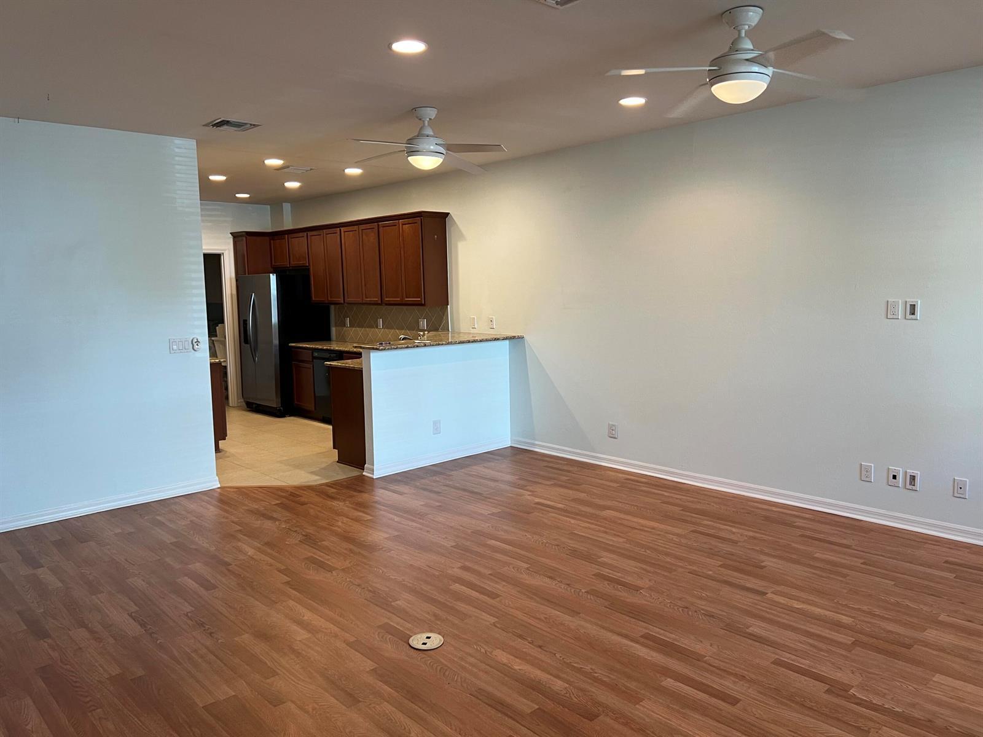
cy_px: 368
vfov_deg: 53.1
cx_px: 492
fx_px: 738
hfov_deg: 67.3
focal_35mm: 26
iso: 100
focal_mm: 5.7
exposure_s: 1/60
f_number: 1.5
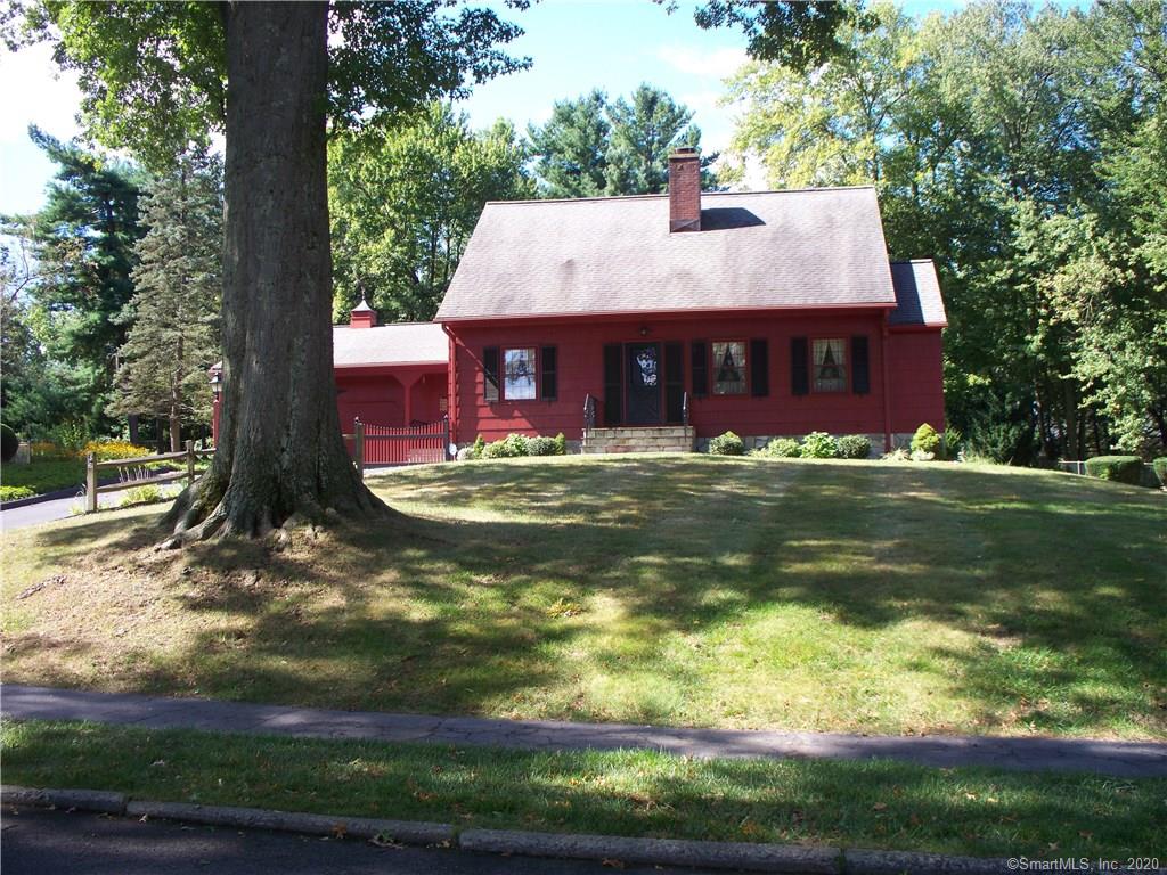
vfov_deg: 40.7
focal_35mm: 35
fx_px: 1180
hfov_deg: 52.6
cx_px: 584
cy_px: 438
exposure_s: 1/250
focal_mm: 7.54
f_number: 2.8
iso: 80
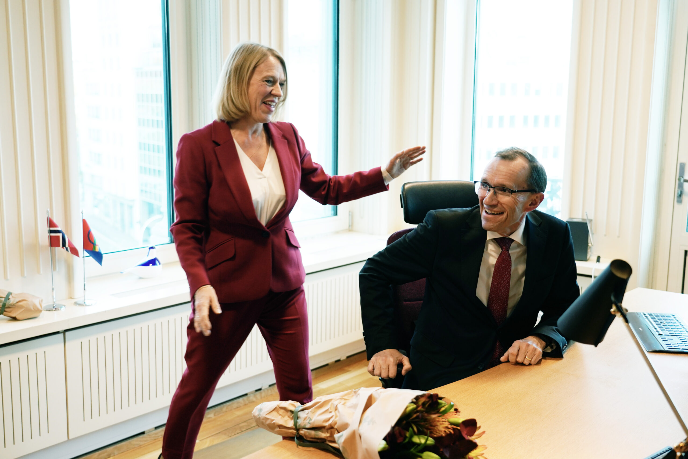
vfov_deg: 31.9
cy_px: 230
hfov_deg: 46.4
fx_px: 803
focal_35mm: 42
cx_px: 344
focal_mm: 42
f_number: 4
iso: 1000
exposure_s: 1/160
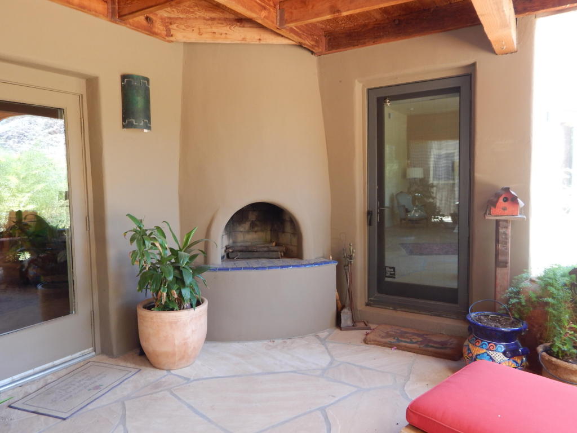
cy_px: 216
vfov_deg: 54.9
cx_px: 288
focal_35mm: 25
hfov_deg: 69.4
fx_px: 417
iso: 125
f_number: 3.1
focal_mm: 4.5
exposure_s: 1/30
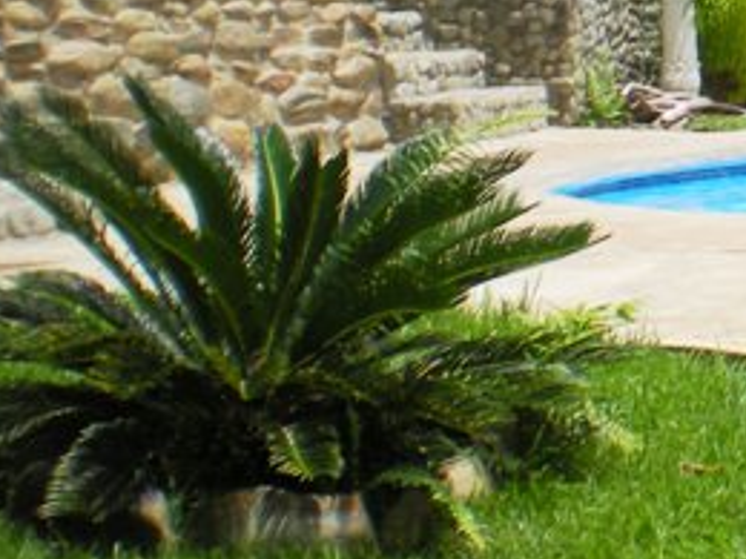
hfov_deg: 15.7
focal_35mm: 117
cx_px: 1047
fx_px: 2521
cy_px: 115
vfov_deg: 12.6
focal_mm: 6.3
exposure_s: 1/470
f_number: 4.6
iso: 64
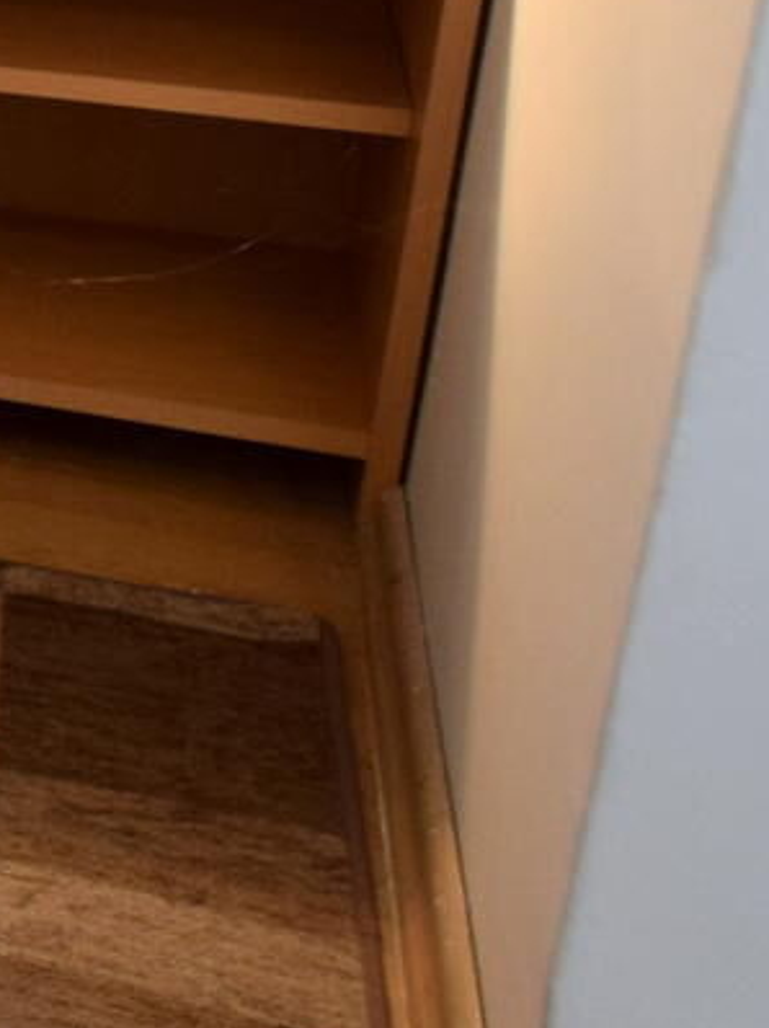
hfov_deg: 10.8
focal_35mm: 87
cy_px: -98
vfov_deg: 21.4
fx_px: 2580
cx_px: -1600
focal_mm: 10
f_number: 4
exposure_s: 1/60
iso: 400
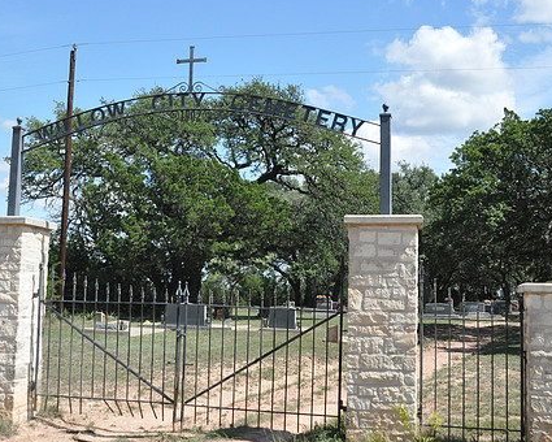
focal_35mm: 46
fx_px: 752
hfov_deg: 40.1
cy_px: 200
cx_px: 216
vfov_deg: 32.7
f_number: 4
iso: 800
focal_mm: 24
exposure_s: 1/1000
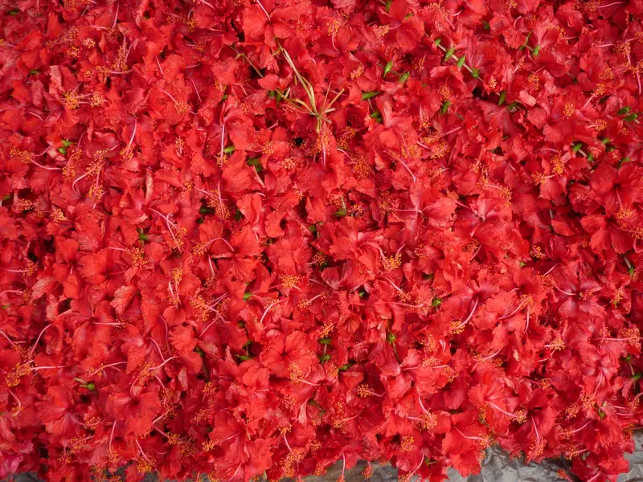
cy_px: 241
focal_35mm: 33
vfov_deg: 42.9
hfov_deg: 55.4
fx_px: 613
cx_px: 322
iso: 100
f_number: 2.8
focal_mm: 5.5
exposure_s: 1/100
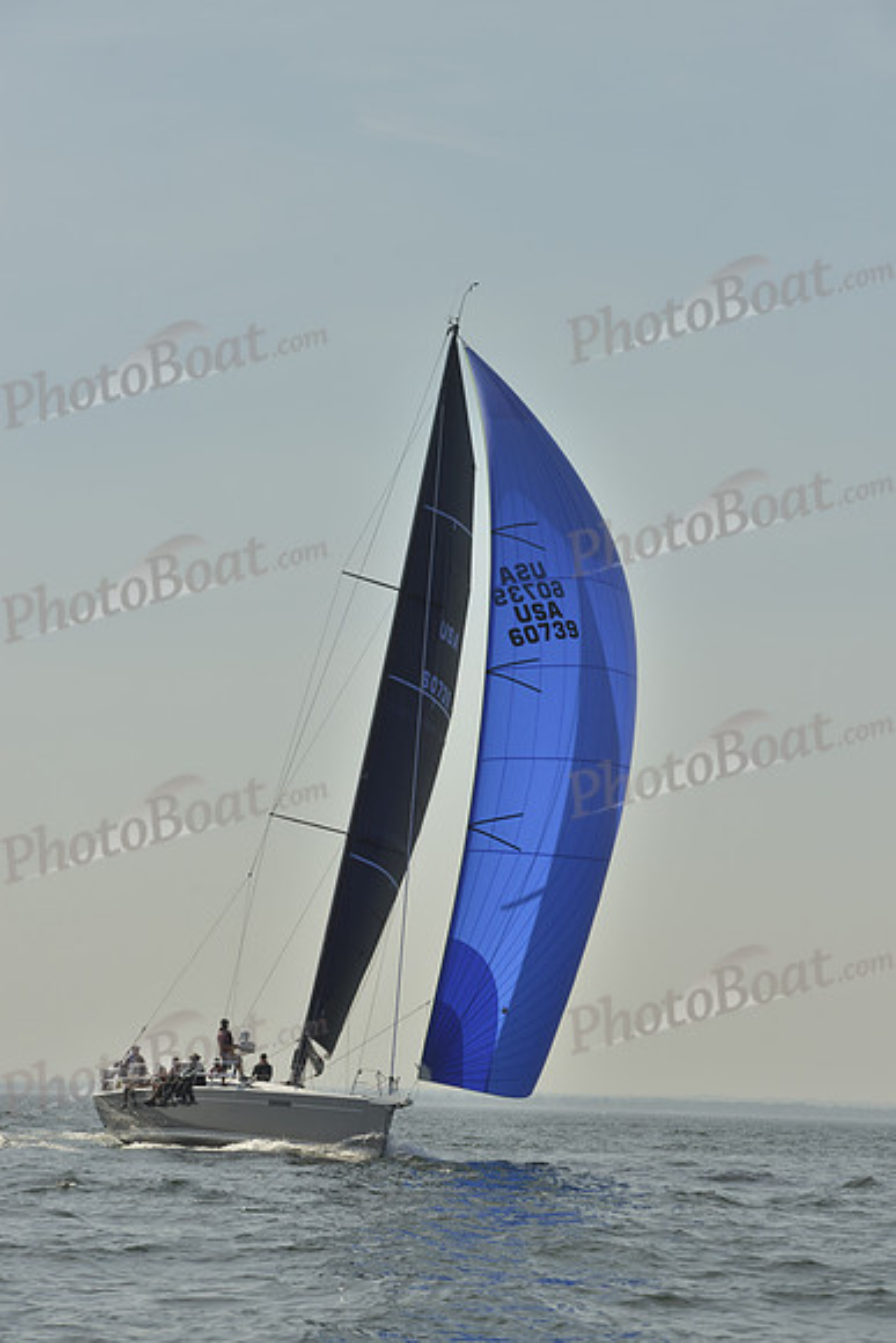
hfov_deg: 13.7
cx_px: 448
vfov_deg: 20.4
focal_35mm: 100
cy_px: 672
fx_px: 3731
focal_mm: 100
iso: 200
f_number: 9
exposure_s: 1/1250
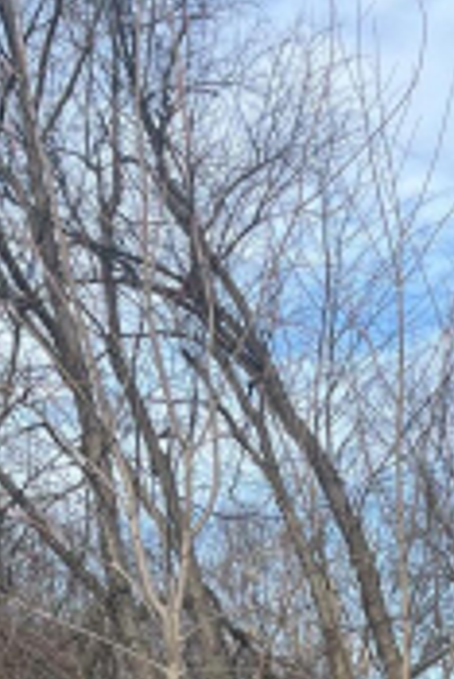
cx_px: 535
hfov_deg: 13.0
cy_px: 1077
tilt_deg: -6.0
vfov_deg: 17.4
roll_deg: +3.1
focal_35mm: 103
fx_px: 1944
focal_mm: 5.1
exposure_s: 1/1212
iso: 50
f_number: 1.6
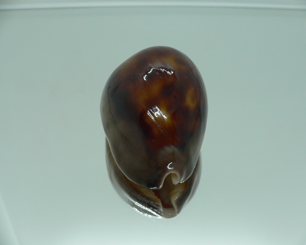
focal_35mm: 37
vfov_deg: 40.1
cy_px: 123
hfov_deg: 49.1
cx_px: 156
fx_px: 335
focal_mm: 4.6
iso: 100
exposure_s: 1/60
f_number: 2.8
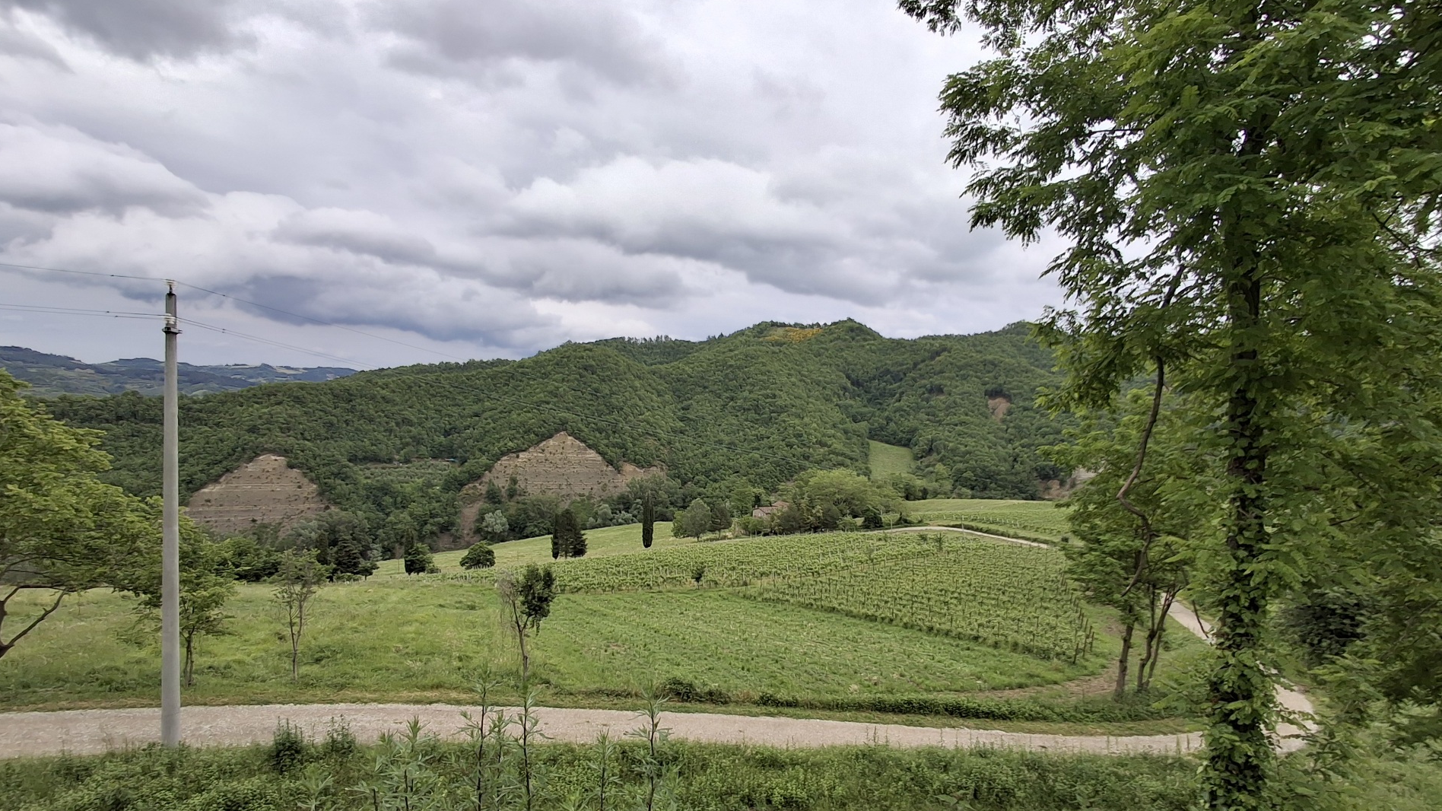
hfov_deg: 92.6
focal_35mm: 18
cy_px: 466
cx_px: 741
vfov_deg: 60.7
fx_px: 688
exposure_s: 1/588
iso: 40
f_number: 2.2
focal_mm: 1.64
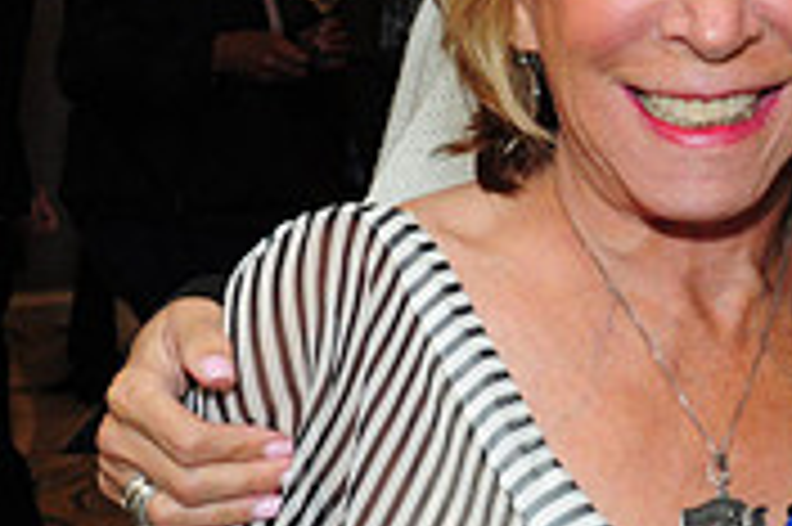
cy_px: 43
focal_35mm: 158
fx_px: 3473
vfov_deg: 8.6
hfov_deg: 12.6
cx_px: 1012
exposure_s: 1/60
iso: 1000
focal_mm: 32
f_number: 6.3
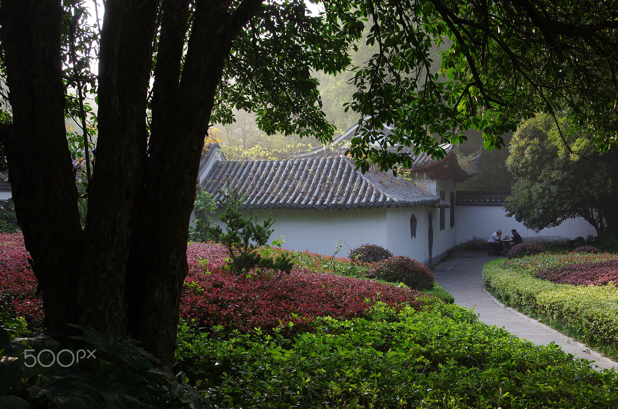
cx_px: 309
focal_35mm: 37
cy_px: 204
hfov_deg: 52.0
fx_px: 634
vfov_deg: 35.8
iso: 400
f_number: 8
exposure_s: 1/125
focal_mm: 25
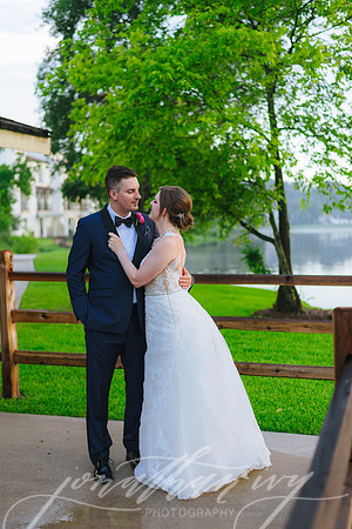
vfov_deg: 39.6
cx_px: 176
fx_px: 733
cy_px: 264
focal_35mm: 50
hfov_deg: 27.0
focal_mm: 50
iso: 640
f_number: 2.2
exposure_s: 1/800
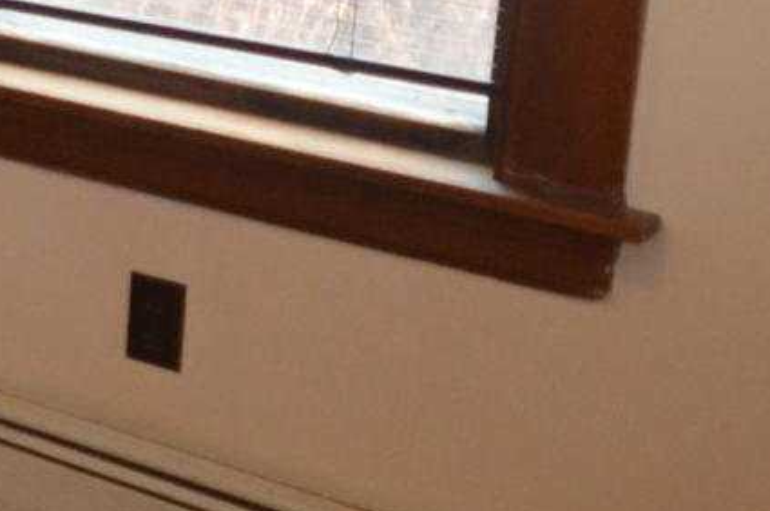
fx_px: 2264
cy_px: -210
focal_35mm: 106
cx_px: -948
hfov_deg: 14.5
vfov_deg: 12.4
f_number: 4
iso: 640
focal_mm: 10
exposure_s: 1/60
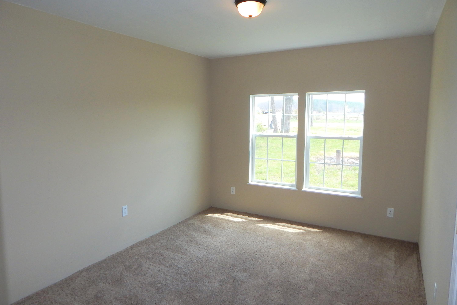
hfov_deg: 76.1
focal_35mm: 23
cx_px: 229
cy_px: 150
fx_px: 292
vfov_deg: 55.1
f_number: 3
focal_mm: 4
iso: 125
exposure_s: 1/125
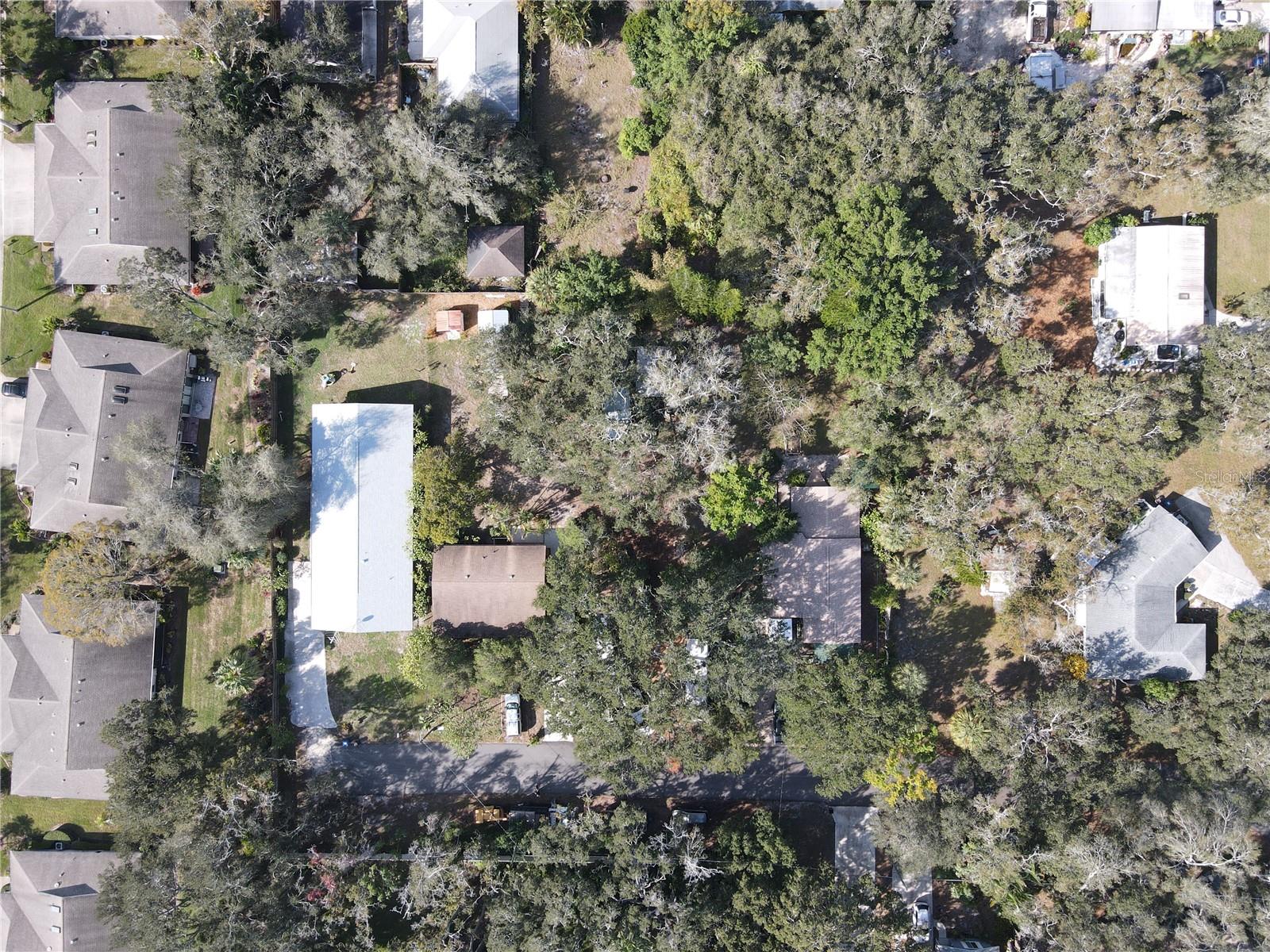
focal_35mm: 24
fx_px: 881
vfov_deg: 56.8
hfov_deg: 71.6
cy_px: 476
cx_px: 635
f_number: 2.8
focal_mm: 4.5
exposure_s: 1/240
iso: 100
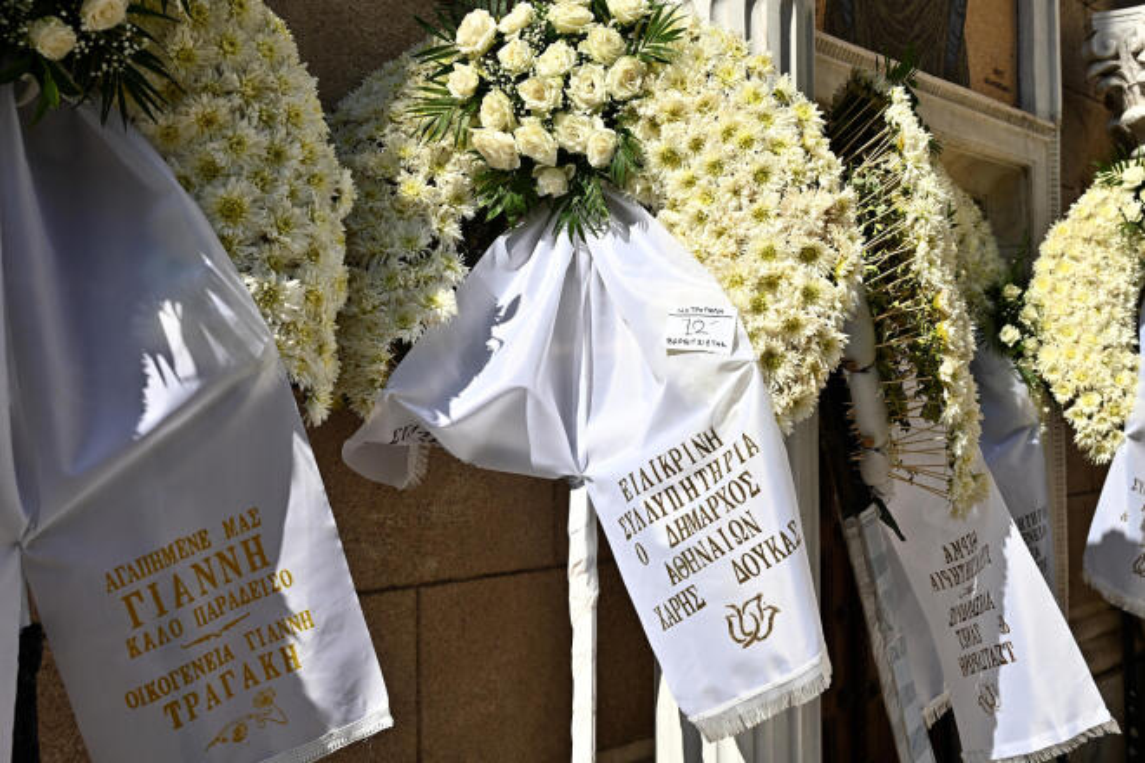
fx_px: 1097
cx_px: 572
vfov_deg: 38.4
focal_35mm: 34
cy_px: 382
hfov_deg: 55.1
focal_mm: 34.5
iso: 100
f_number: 5.6
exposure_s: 1/800
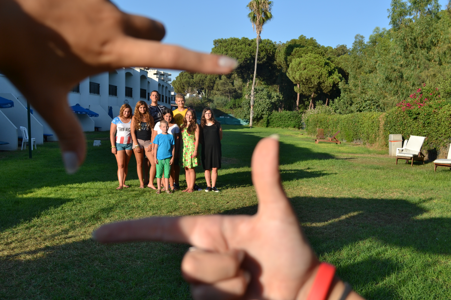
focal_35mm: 42
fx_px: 526
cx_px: 226
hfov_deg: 46.4
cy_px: 150
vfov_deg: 31.9
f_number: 7.1
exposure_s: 1/200
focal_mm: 28
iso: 100
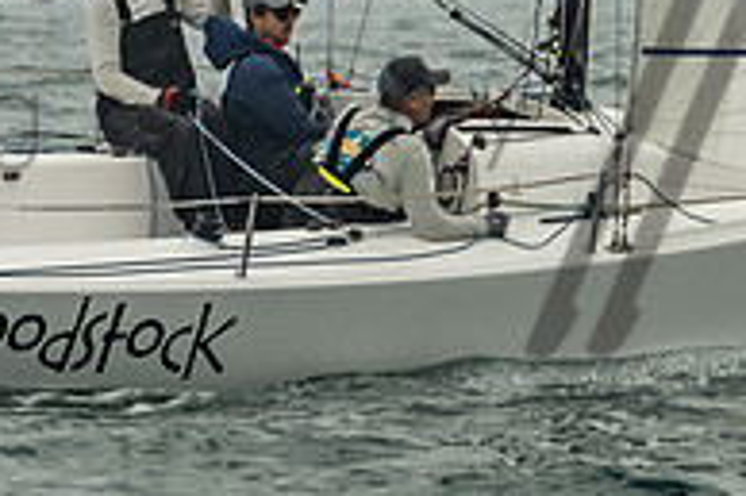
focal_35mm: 955
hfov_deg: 2.2
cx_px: 311
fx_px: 19772
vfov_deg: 1.4
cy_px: -293
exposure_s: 1/2500
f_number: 9
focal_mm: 200
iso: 800
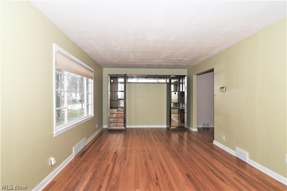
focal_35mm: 20
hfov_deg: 85.4
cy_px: 96
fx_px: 155
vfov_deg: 63.2
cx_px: 144
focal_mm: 13
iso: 160
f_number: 5.6
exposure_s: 1/200
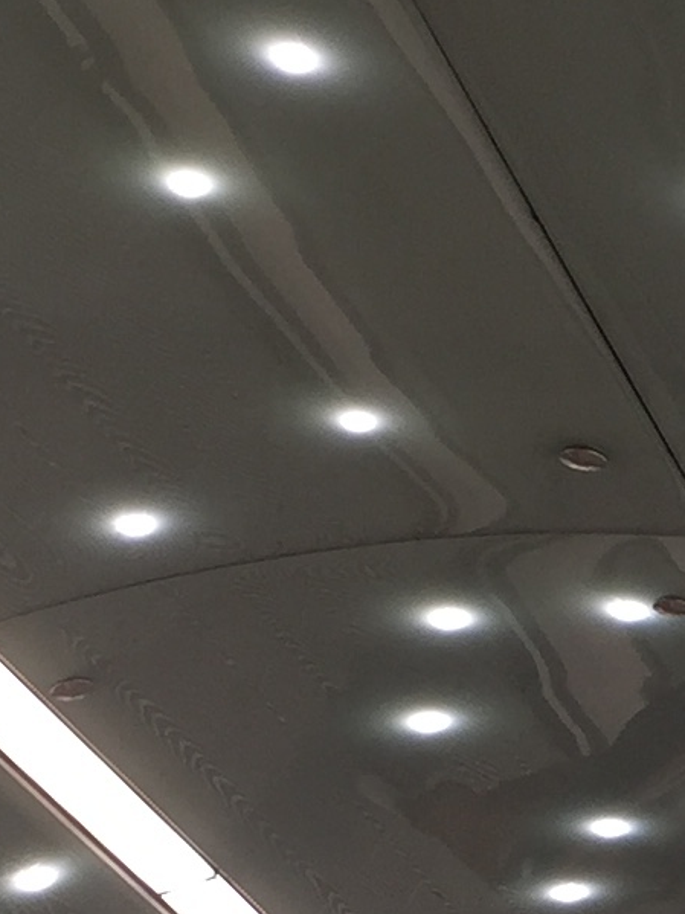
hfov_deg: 9.1
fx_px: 4170
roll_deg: -2.4
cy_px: 1016
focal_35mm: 158
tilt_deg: -13.9
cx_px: 1045
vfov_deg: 12.3
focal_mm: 4.15
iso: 32
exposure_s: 1/40
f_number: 2.2
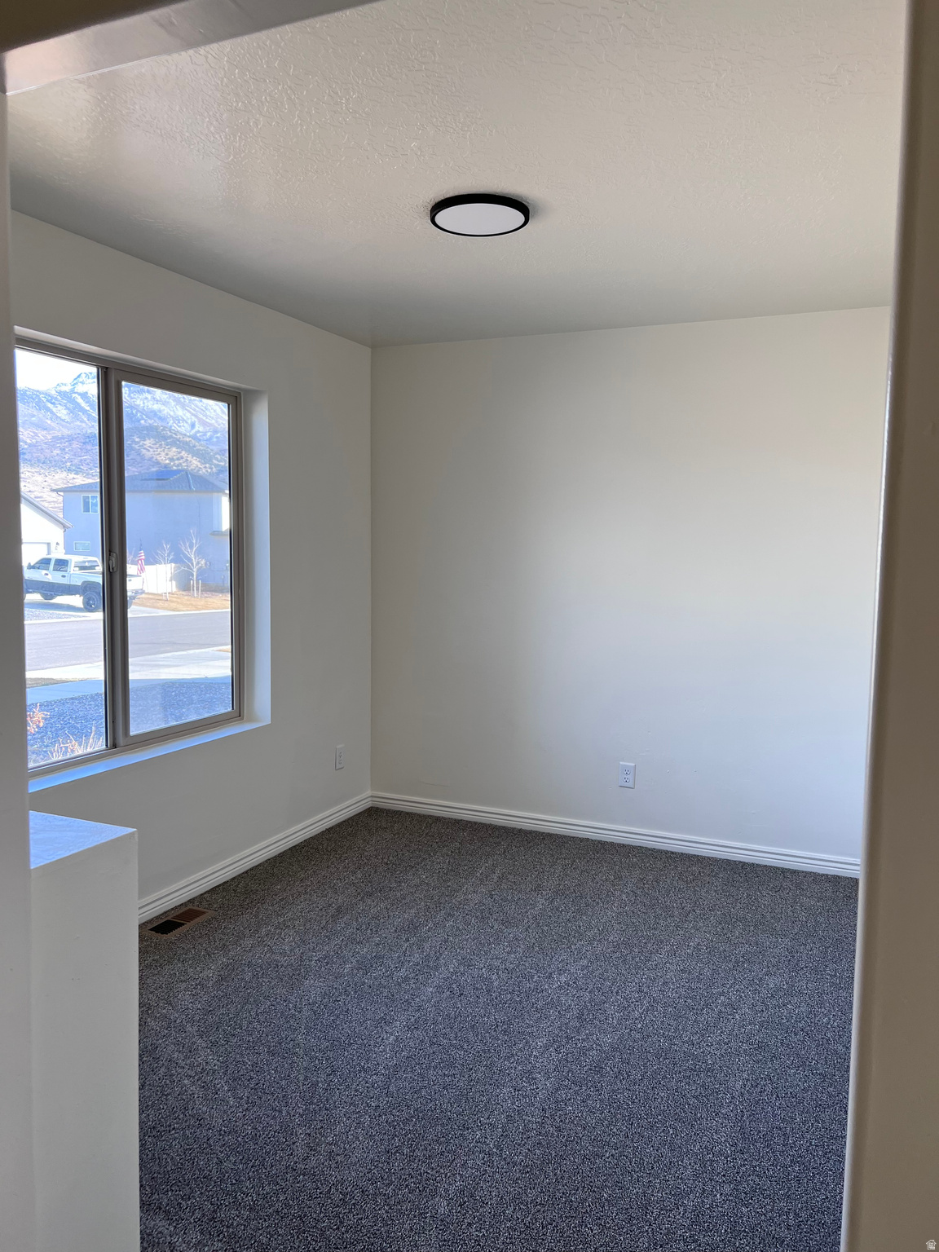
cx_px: 470
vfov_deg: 67.3
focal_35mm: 26
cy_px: 626
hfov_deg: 53.1
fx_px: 940
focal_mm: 5.7
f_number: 1.5
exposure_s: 1/144
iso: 64
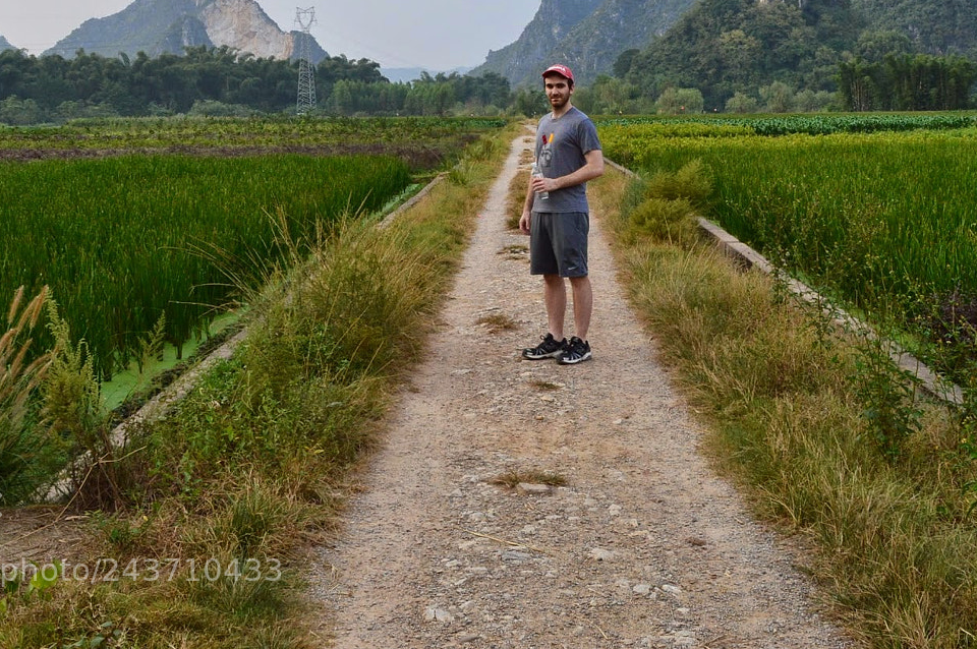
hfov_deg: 39.5
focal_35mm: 50
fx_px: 1356
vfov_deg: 26.3
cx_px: 564
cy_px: 109
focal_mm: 20
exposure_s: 1/200
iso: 400
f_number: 10
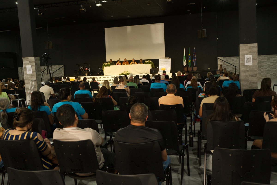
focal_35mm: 35
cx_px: 138
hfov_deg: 54.4
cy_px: 92
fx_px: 269
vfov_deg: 37.9
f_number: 5.6
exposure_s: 1/80
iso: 6400
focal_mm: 35
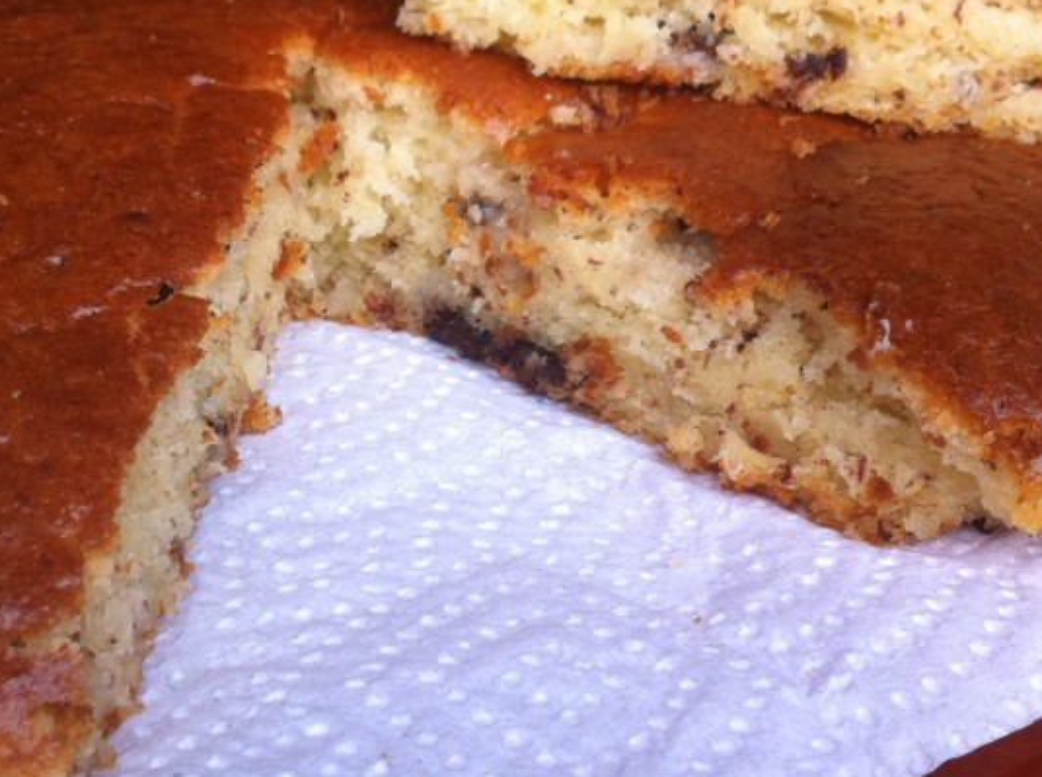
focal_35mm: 67
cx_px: 314
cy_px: 222
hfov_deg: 28.8
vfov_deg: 21.7
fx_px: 2013
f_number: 2.8
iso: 100
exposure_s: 1/60
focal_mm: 3.85
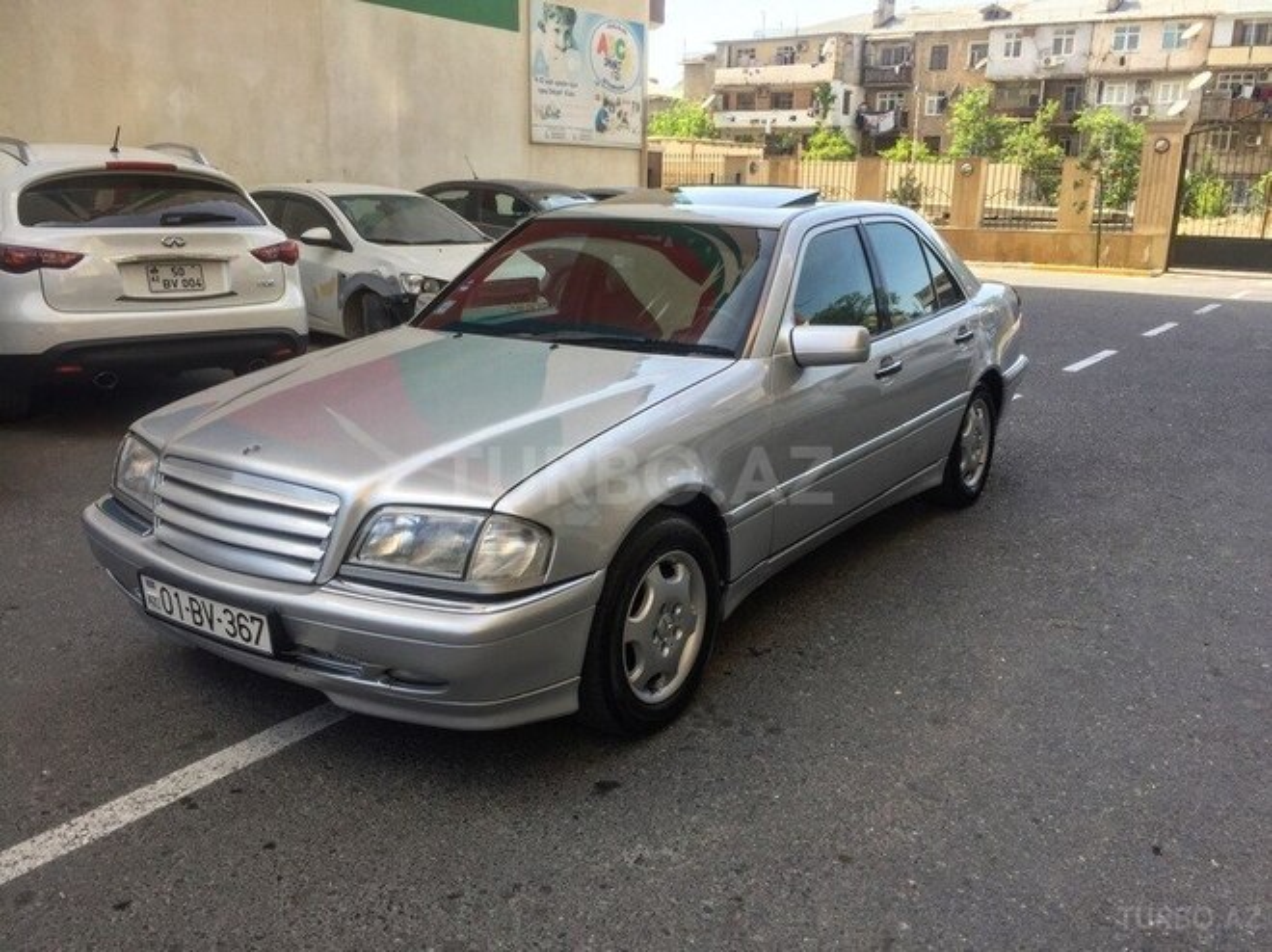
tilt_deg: -15.9
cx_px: 636
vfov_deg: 48.2
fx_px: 1065
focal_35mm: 29
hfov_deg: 61.7
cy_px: 476
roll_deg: -1.0
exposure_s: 1/403
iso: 32
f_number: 2.2
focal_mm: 4.15
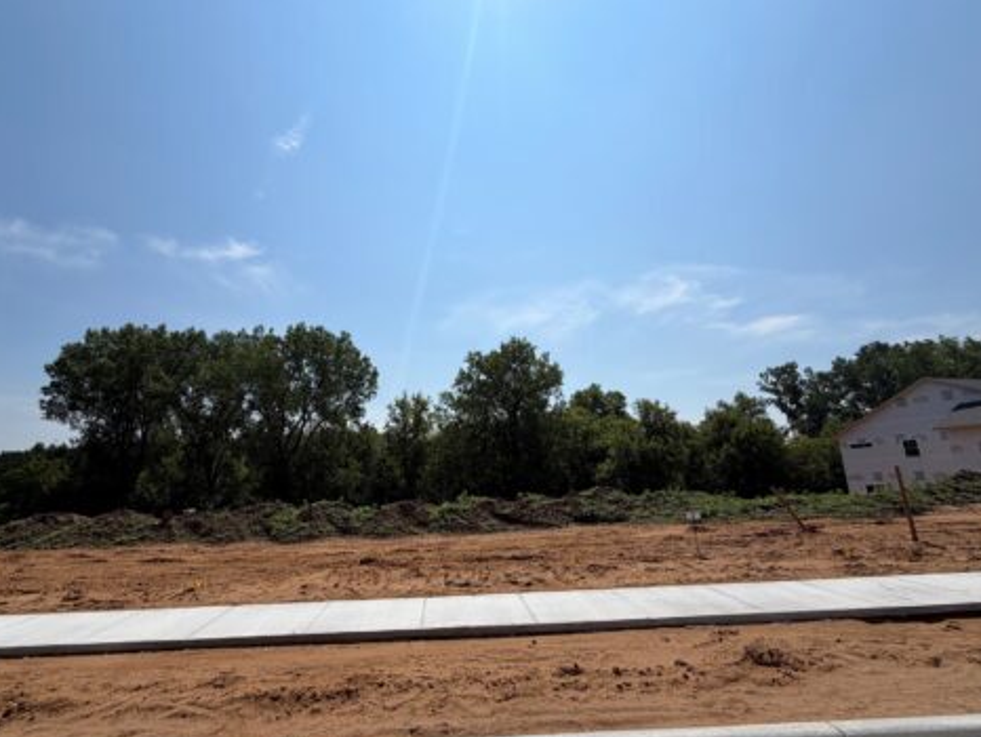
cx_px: 449
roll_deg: +1.2
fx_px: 454
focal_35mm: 16
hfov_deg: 94.3
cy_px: 381
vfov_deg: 78.1
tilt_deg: +11.5
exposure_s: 1/1901
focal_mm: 2.22
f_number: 2.2
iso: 20
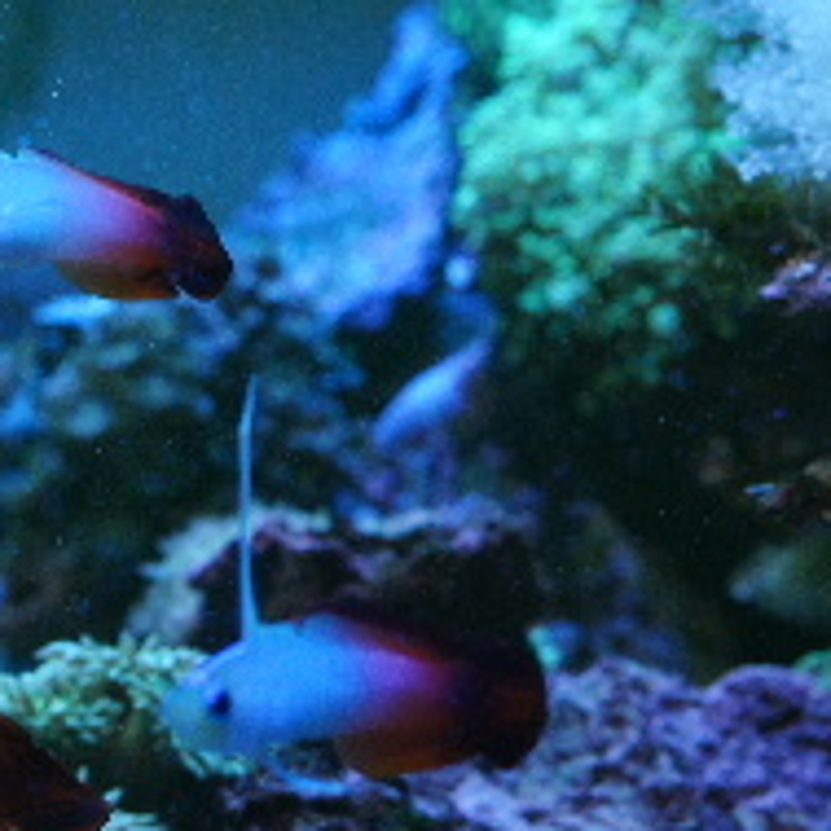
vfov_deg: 11.8
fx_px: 4020
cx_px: 4
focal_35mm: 148
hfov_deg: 11.7
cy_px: 466
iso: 1600
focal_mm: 50
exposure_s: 1/80
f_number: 10
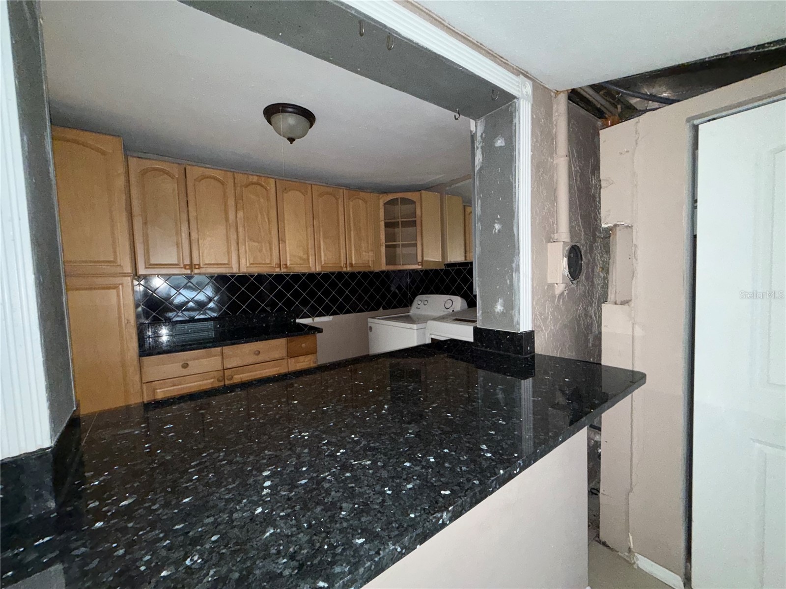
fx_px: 318
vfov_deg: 85.7
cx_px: 393
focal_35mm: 14
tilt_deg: -2.9
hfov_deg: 102.1
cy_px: 294
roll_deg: +1.9
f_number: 2.2
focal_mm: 2.22
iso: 400
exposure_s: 1/40
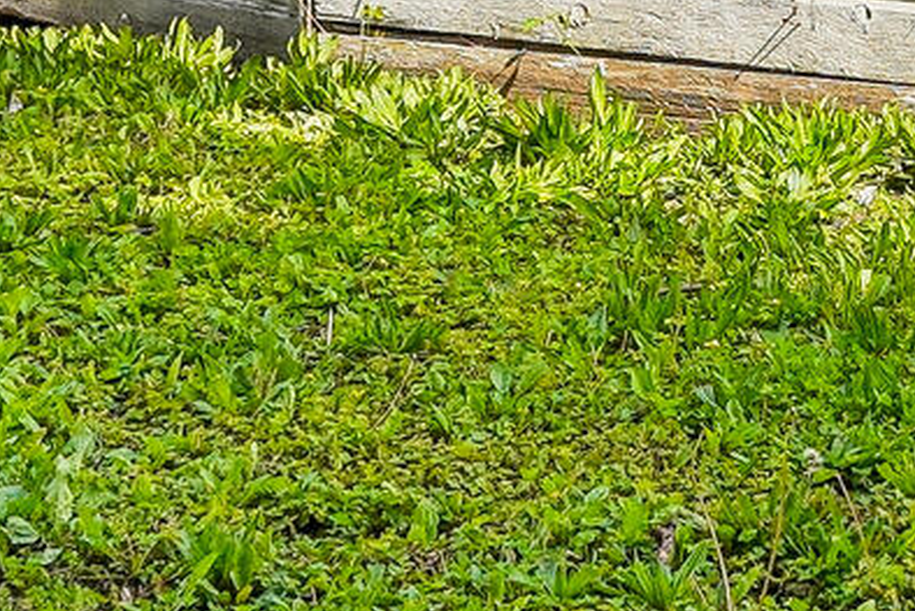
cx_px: 711
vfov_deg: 6.6
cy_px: -897
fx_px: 5034
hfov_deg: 10.4
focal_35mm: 198
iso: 100
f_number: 8
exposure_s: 1/250
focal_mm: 26
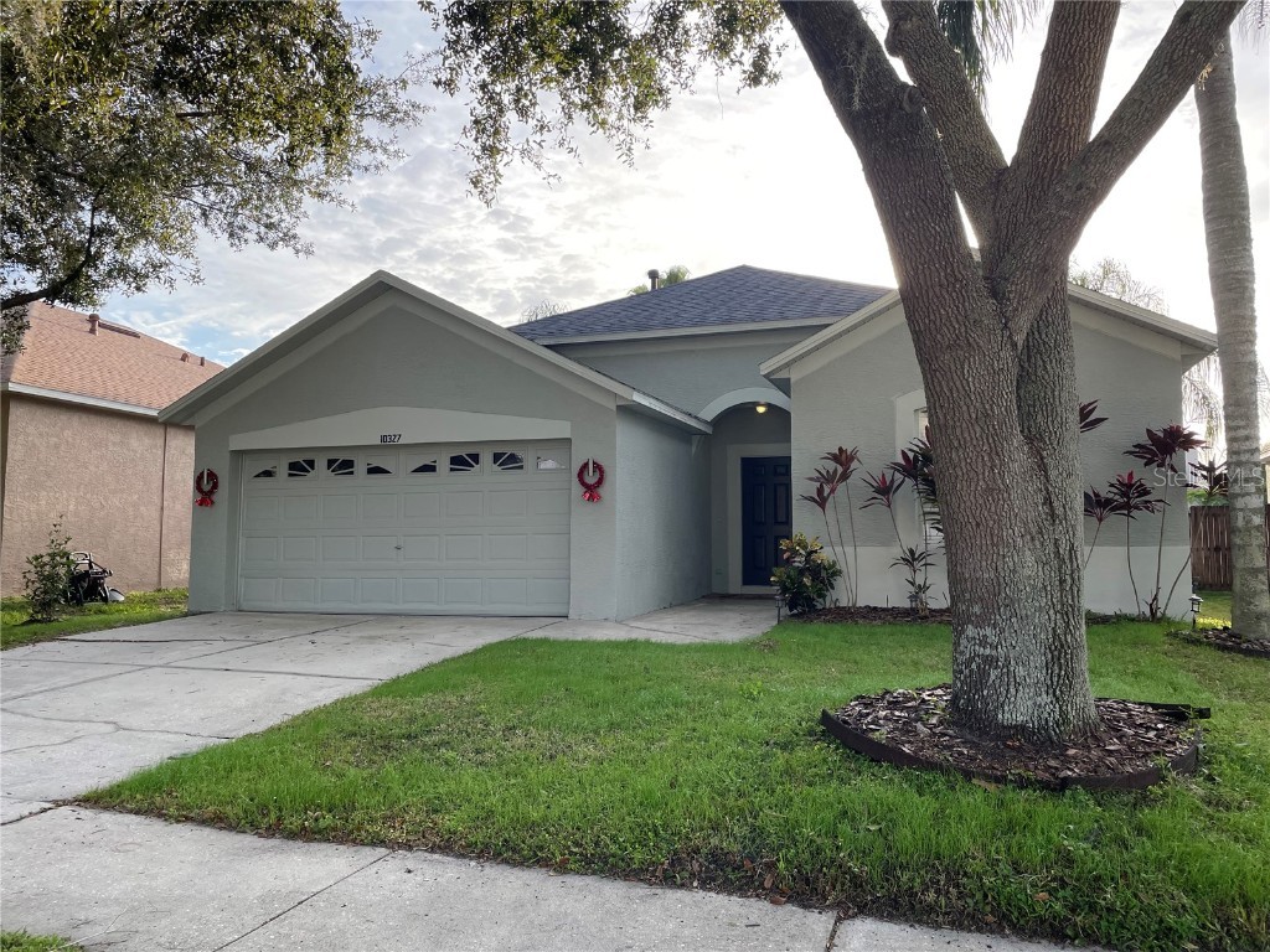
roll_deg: +0.2
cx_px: 635
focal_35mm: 26
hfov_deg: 67.3
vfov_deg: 53.1
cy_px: 476
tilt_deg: +5.1
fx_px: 954
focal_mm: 4.2
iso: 32
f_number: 1.6
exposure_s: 1/703
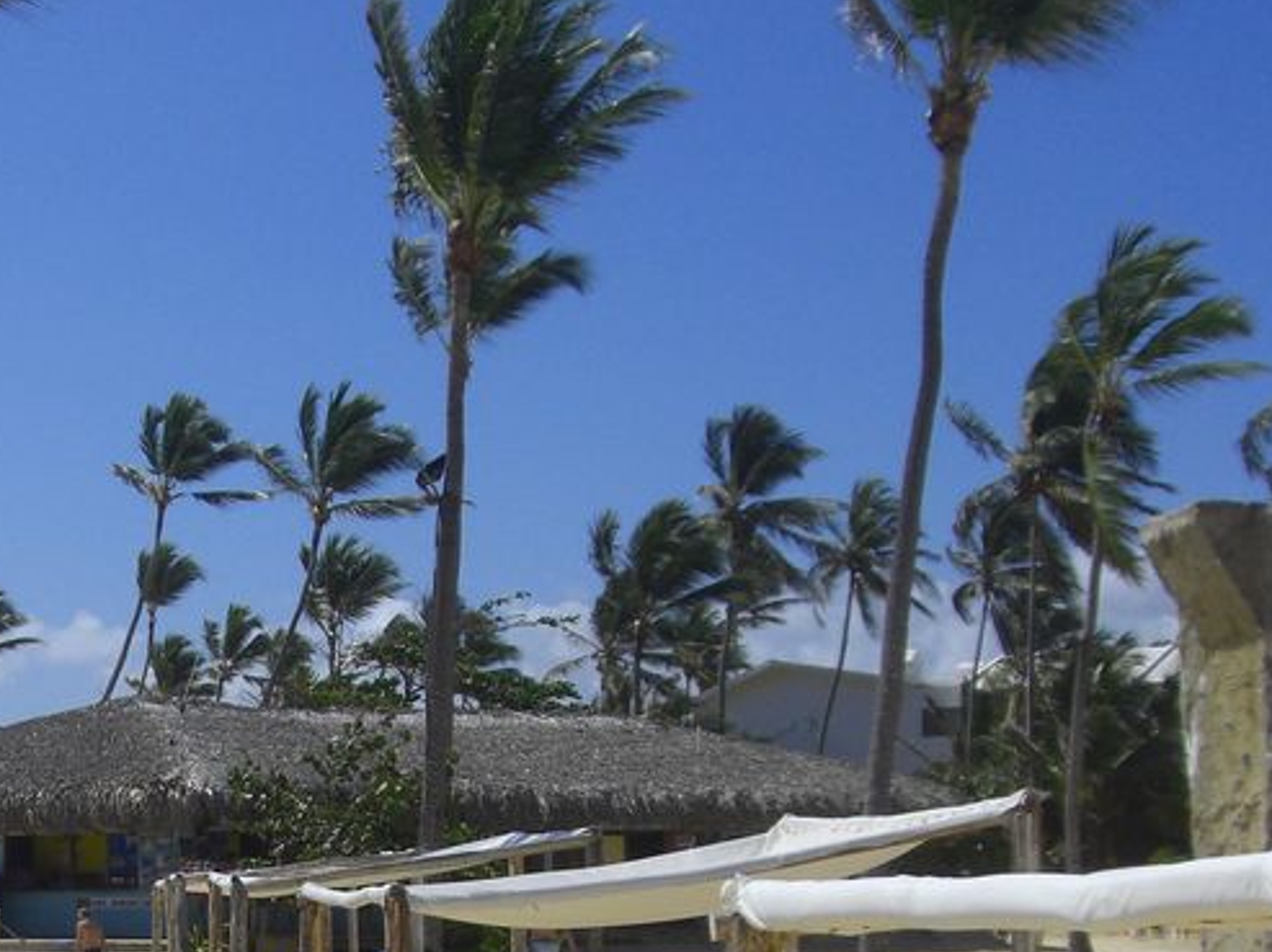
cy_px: 939
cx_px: 209
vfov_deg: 18.2
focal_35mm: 79
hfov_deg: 24.2
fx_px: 2901
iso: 64
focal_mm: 6.2
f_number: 8
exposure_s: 1/320
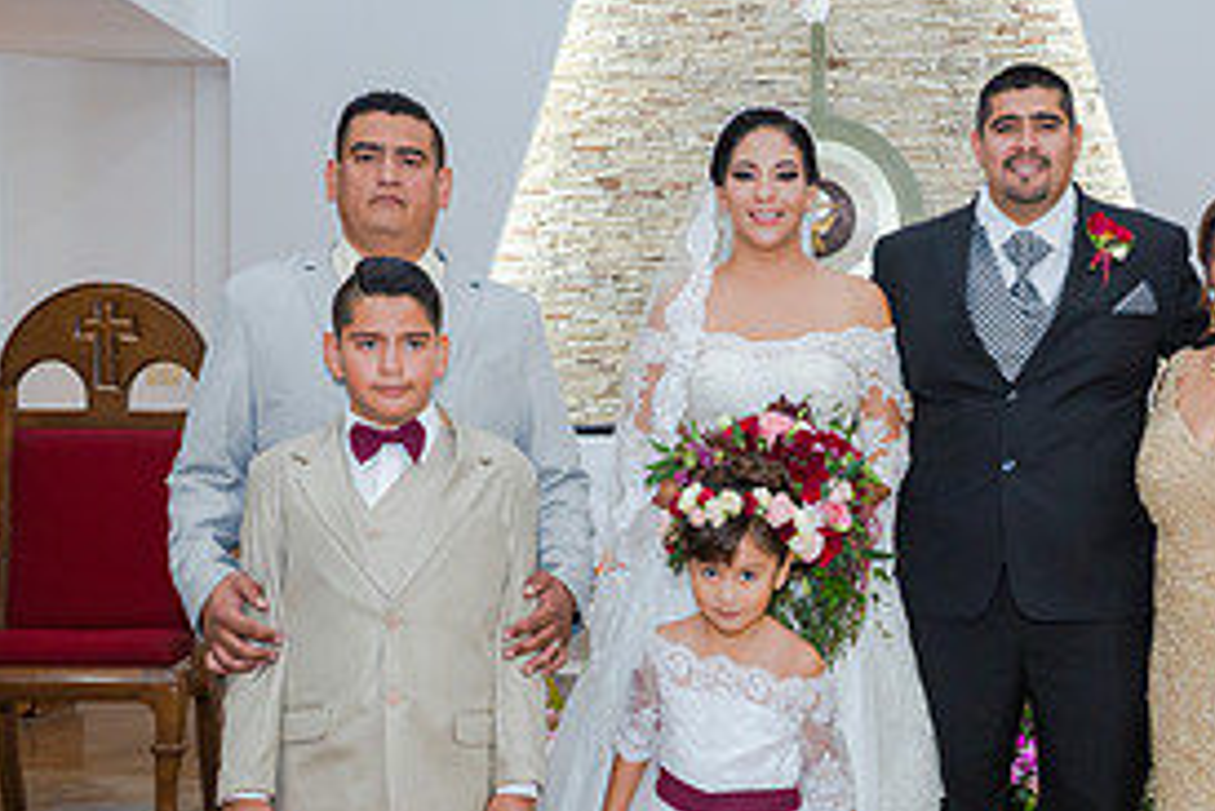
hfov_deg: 37.1
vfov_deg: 25.4
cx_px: 816
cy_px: 569
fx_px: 1790
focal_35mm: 53
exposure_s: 1/100
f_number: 3.5
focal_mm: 25
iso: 1600
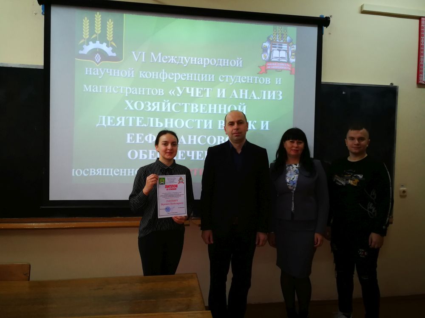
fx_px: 331
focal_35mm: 27
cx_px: 212
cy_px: 159
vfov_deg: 51.4
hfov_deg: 65.3
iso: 250
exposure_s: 1/33.3
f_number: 2.2
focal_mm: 3.95
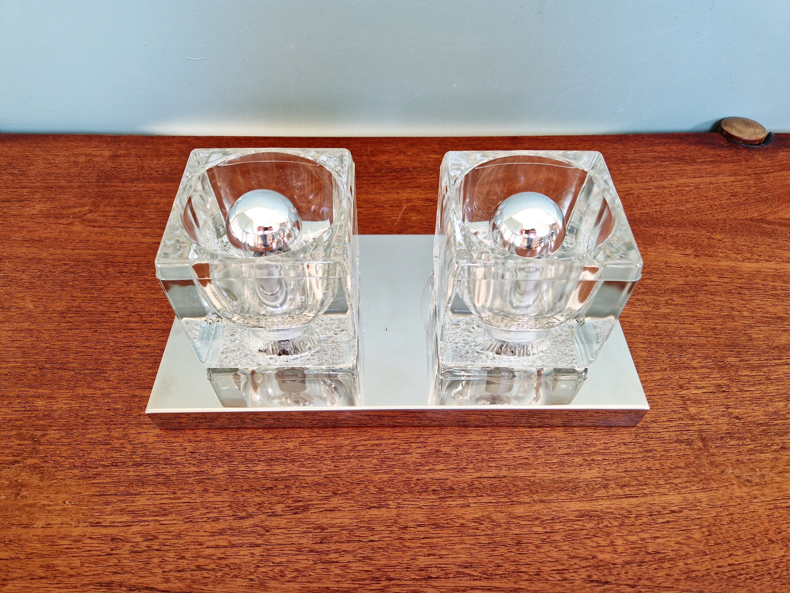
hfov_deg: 73.9
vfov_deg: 58.9
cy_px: 296
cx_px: 395
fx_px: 525
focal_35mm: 23
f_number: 1.8
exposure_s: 1/100
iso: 160
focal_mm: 5.4
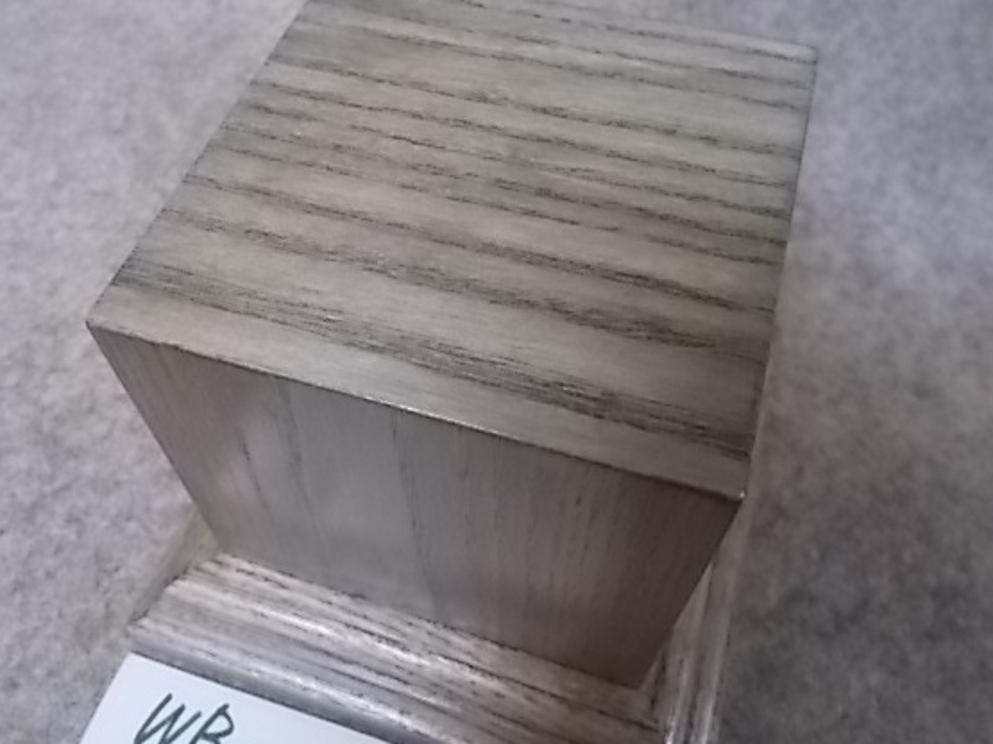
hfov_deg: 59.9
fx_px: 860
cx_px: 447
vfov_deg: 46.8
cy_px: 347
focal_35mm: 30
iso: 500
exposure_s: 1/125
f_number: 3.2
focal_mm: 4.6
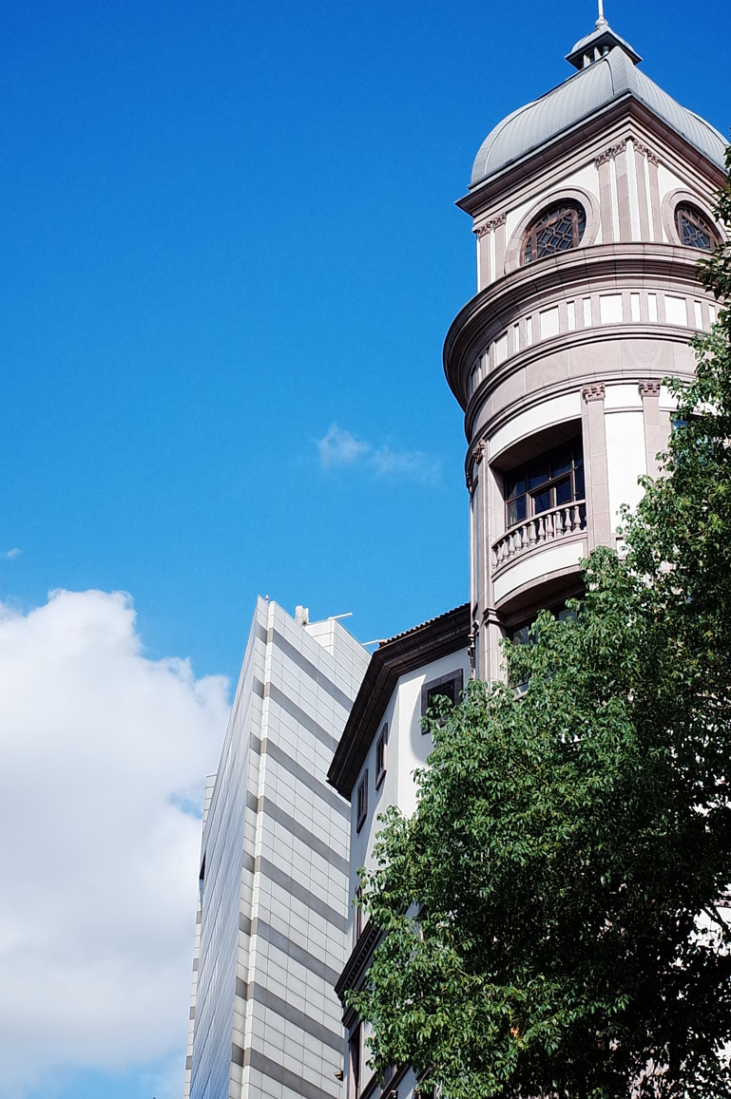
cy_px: 503
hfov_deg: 20.9
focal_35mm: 65
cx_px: 378
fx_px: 1984
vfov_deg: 31.0
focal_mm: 18.3
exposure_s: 1/500
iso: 100
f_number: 5.6
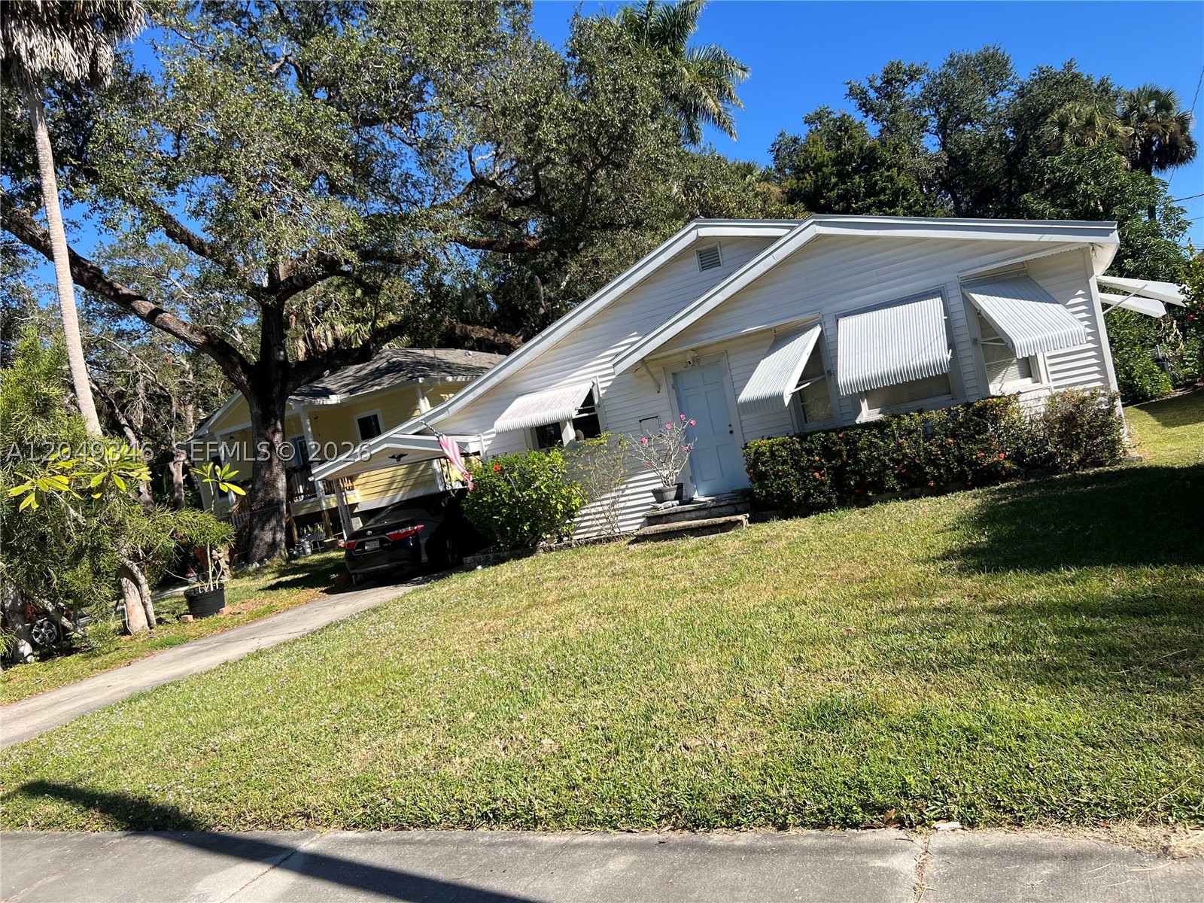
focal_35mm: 26
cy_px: 452
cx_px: 602
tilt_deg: +1.4
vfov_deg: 53.1
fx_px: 904
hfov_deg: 67.3
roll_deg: +11.8
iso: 50
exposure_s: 1/3077
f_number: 1.5
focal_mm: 5.7
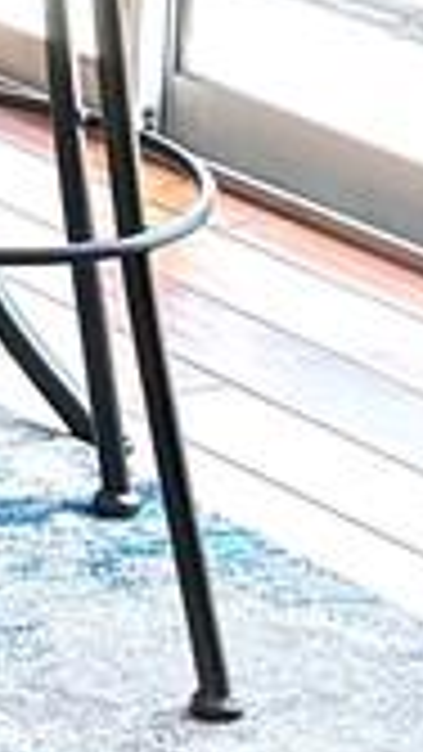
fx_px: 5401
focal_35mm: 271
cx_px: -1534
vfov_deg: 7.6
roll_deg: -0.3
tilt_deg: -9.2
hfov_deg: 4.1
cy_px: -747
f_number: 1.6
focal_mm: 5.96
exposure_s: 1/120
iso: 50
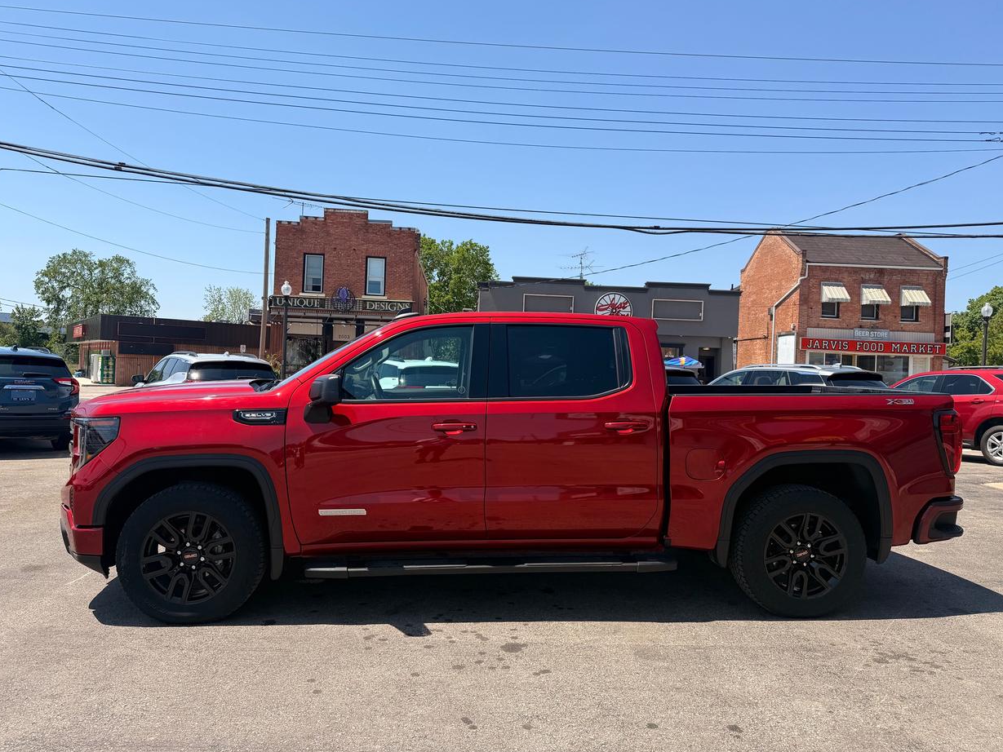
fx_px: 724
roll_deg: -2.6
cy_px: 367
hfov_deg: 69.4
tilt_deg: +2.7
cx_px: 489
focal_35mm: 25
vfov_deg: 54.9
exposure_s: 1/3584
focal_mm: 6.76
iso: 80
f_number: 1.78
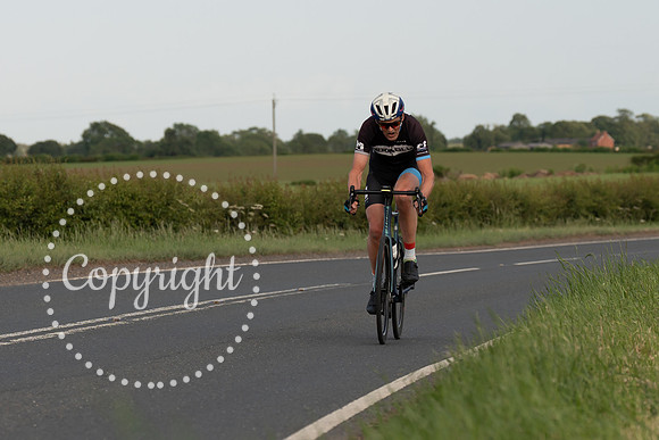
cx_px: 384
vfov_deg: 6.7
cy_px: 214
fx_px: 3773
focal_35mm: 206
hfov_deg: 10.0
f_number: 4
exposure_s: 1/1000
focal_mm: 100
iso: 200
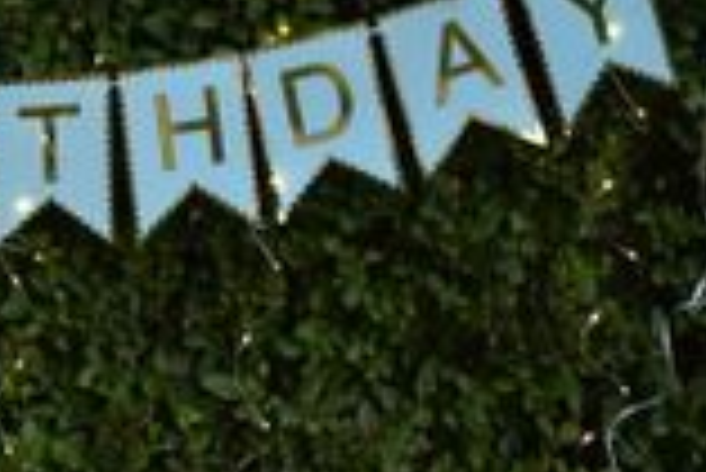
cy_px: 326
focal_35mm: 114
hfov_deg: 16.6
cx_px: -283
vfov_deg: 12.0
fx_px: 2238
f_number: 1.4
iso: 280
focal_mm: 35
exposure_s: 1/100
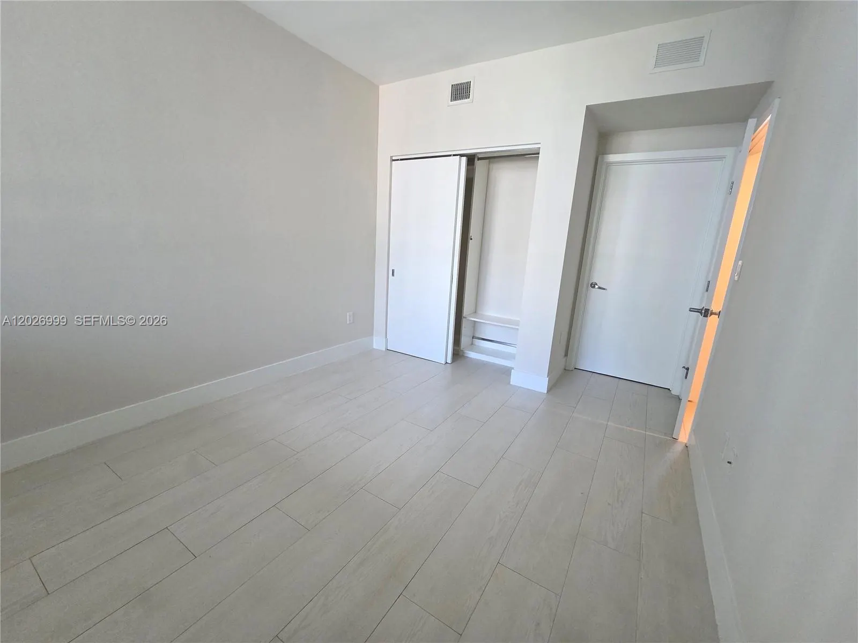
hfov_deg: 106.2
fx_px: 322
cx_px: 429
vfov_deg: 89.9
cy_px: 322
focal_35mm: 13
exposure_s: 1/60
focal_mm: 2.2
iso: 500
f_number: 2.2
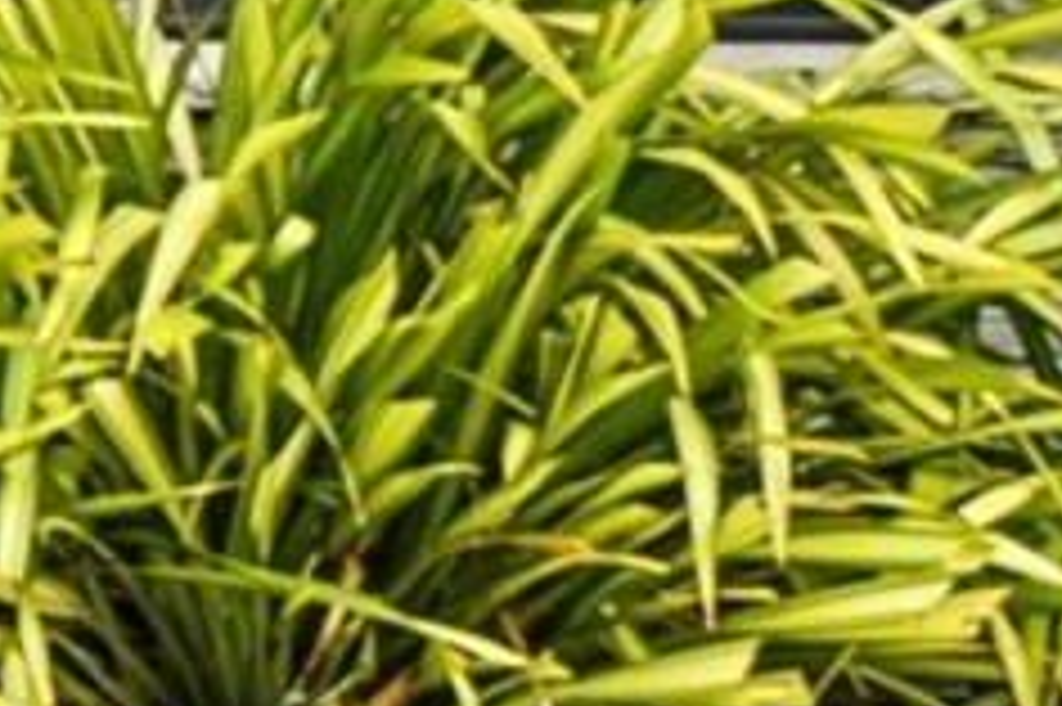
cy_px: -286
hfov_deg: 7.2
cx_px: -2243
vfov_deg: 5.4
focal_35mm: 252
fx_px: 7429
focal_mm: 35
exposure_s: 1/500
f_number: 8
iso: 400
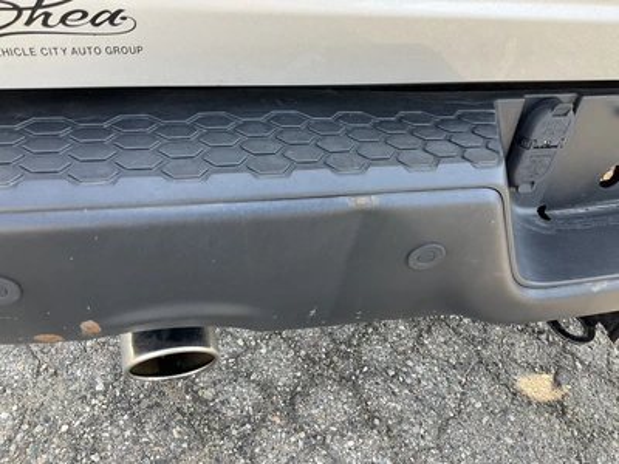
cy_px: 232
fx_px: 519
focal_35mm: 29
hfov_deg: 61.7
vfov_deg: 48.2
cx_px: 310
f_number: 1.8
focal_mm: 3
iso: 25
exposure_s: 1/146
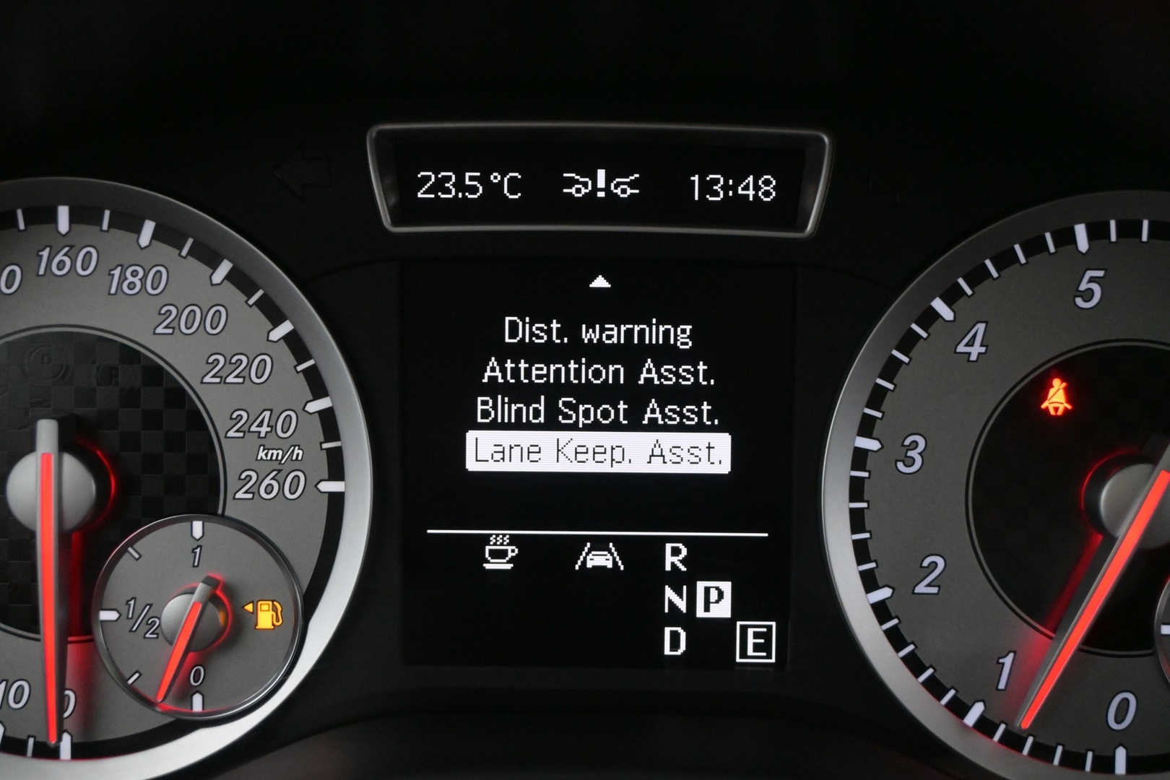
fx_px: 1755
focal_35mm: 54
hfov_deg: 36.9
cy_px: 390
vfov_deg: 25.1
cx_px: 585
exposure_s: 1/60
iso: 5600
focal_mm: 36
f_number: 5.3
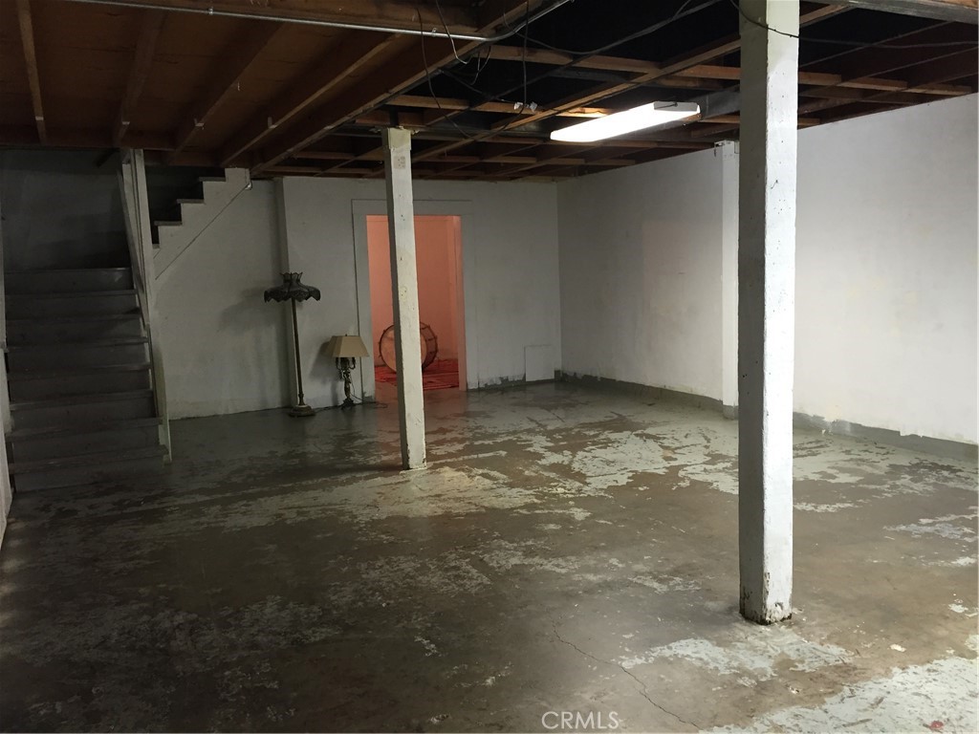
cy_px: 367
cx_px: 490
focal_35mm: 29
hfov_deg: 61.7
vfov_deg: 48.2
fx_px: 820
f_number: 2.2
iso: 125
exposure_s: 1/30
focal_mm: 4.15
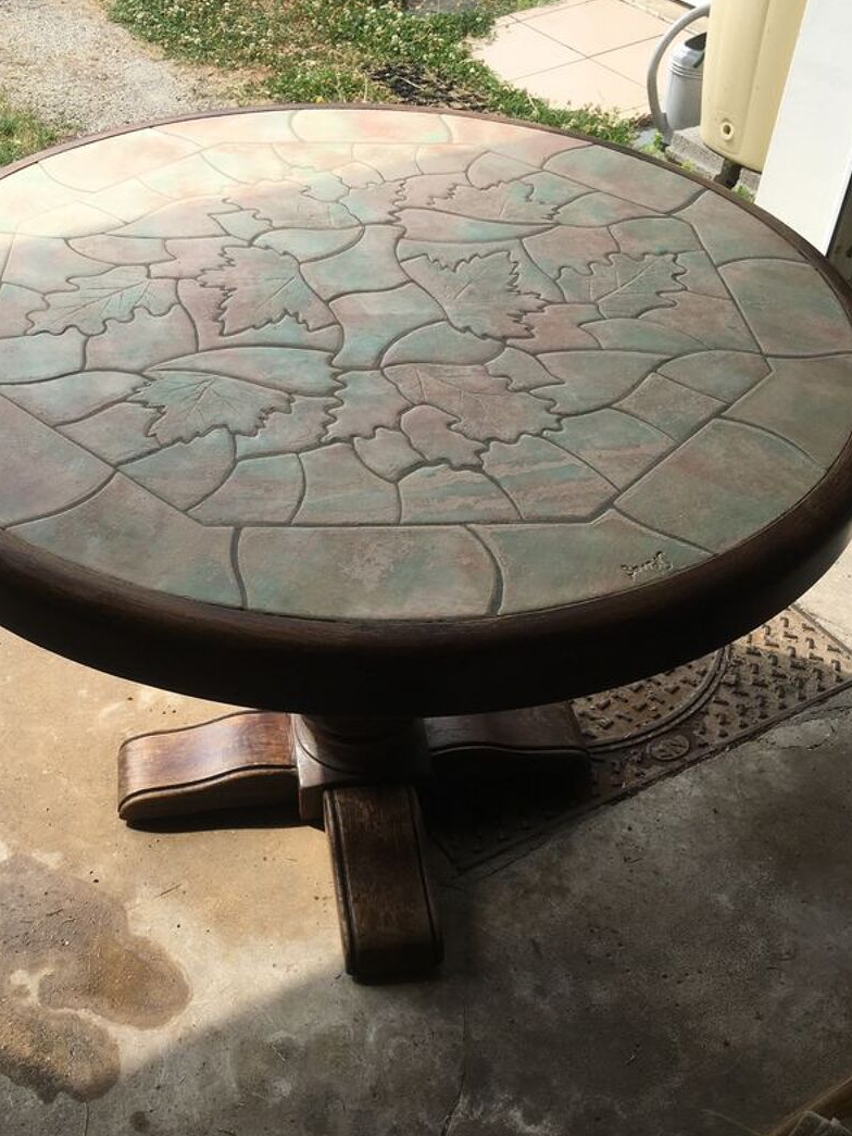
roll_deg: -2.7
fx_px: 1214
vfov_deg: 50.1
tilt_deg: -40.2
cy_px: 582
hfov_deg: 38.6
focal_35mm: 37
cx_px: 364
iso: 25
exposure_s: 1/864
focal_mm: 4.15
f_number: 2.2
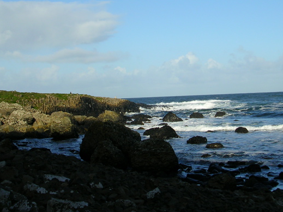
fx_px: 605
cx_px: 149
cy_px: 88
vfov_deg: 19.9
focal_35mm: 74
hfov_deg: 26.3
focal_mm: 9.1
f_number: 3.4
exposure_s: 1/907
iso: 50
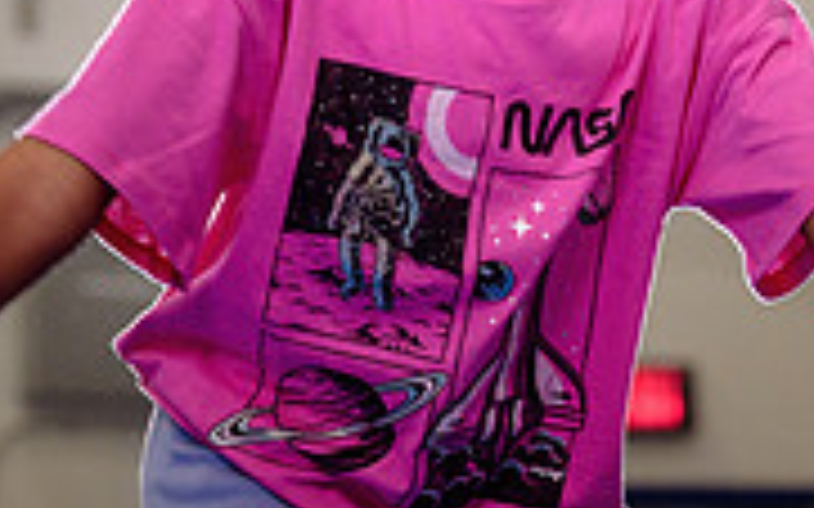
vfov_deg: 5.7
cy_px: 83
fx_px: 5079
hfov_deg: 9.2
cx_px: 427
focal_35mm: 229
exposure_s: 1/320
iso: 800
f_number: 3.5
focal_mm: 70
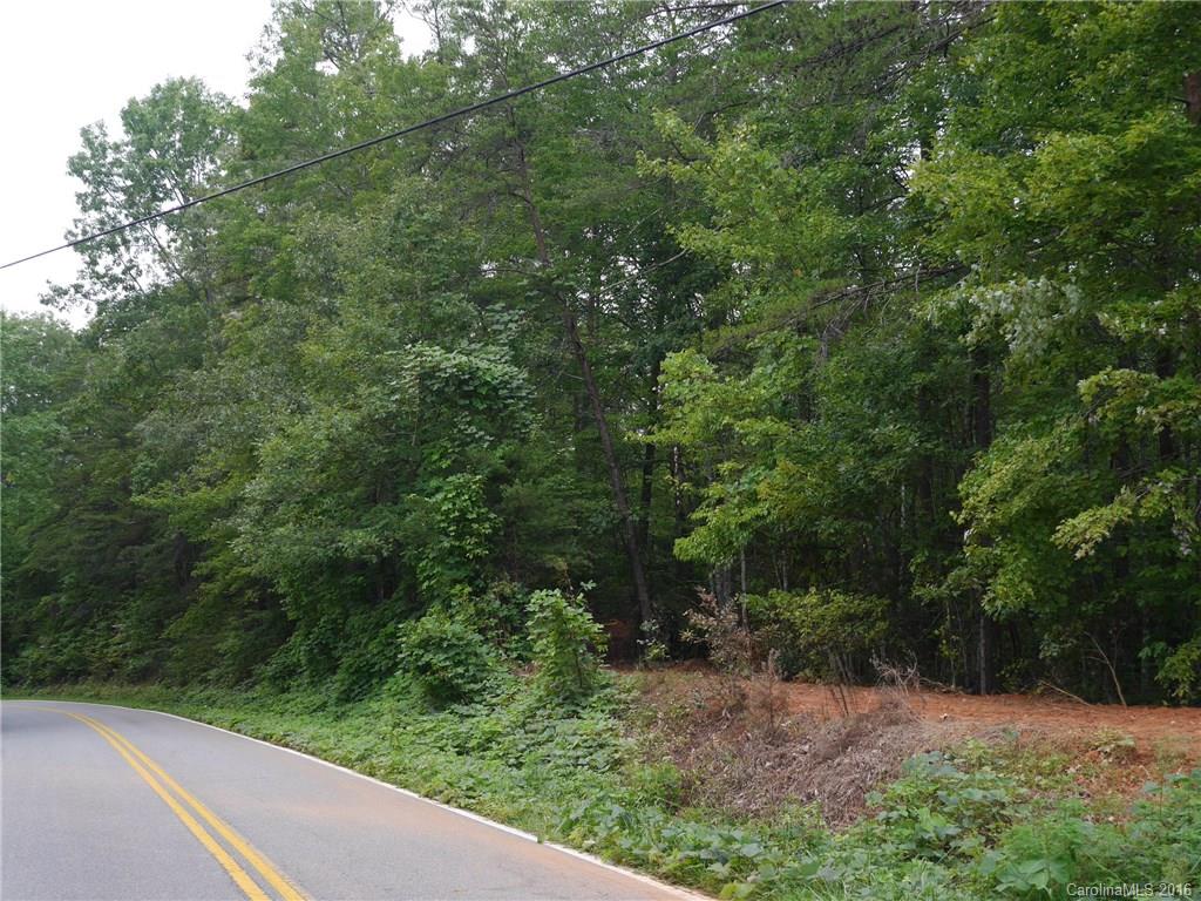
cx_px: 600
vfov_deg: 32.9
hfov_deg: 42.9
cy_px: 450
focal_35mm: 44
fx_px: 1527
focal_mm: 22
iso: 160
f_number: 5
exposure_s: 1/100
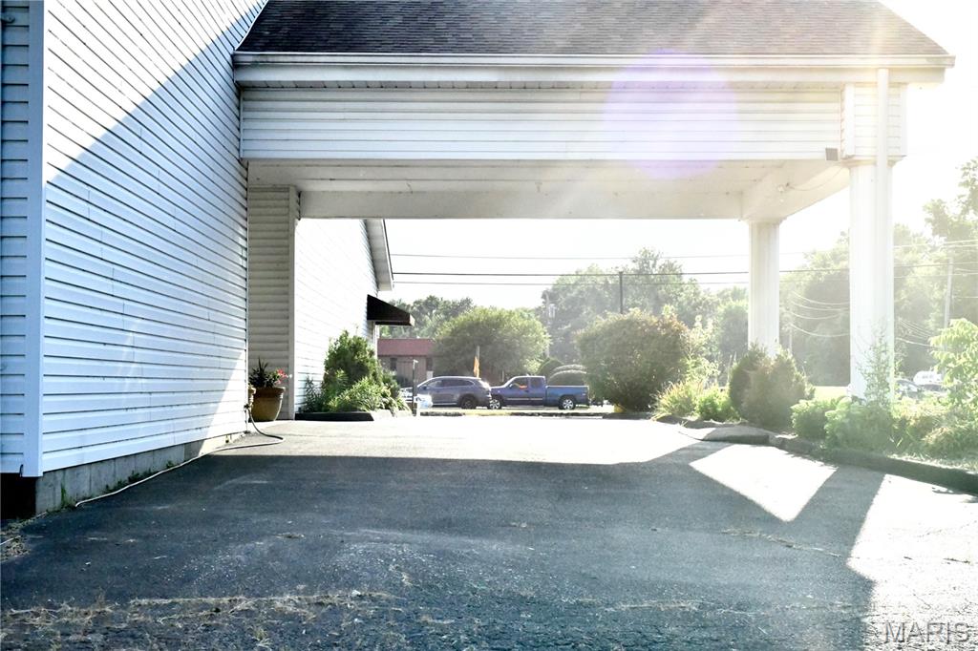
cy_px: 326
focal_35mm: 50
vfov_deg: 27.0
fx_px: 1358
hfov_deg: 39.6
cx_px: 489
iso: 20000
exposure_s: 1/5000
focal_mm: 50
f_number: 16
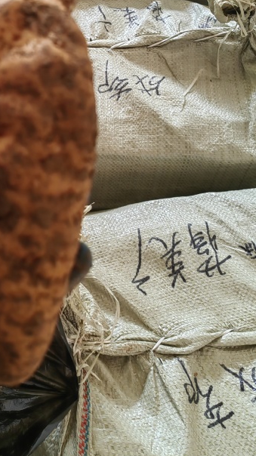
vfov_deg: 38.2
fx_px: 629
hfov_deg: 21.6
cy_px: 84
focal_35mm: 52
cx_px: -40
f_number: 1.8
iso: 50
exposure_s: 1/110
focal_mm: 5.54
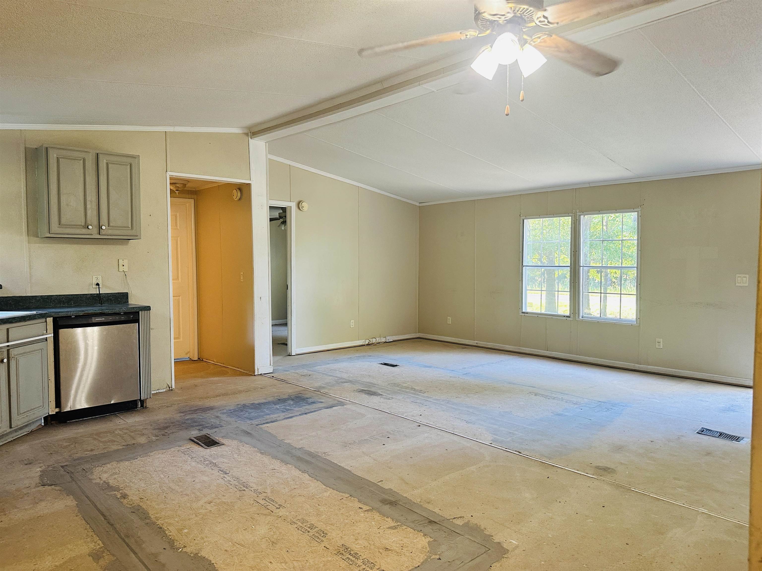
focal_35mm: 24
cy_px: 286
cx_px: 381
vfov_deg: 56.8
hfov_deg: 71.6
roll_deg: +0.1
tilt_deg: -2.4
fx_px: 528
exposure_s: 1/60
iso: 200
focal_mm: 6.86
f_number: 1.78
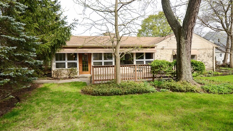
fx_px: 127
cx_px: 116
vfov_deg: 54.5
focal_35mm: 21
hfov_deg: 85.1
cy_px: 57
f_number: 8
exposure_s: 1/160
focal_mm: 13
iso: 200
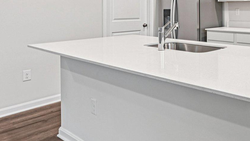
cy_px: 6
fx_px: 239
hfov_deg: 48.9
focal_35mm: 36
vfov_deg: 30.9
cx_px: 228
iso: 400
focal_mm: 14
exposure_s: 1/15
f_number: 8
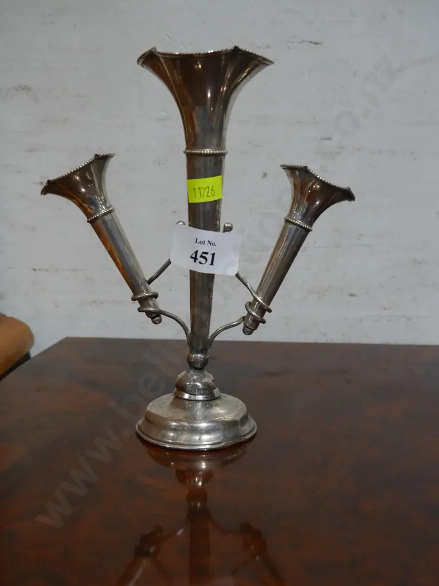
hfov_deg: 31.5
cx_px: 220
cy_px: 293
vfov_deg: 41.2
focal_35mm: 46
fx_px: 778
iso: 400
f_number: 5.1
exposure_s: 1/60
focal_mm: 23
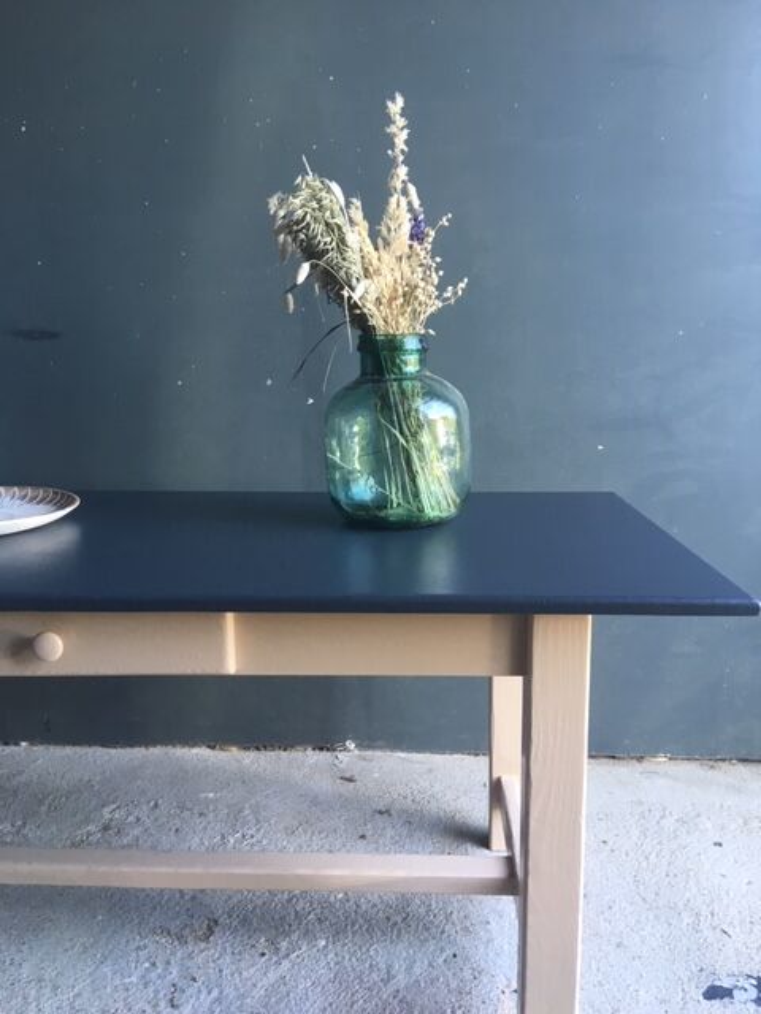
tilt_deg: -11.4
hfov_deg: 48.2
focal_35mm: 29
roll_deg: +0.3
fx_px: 850
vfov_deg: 61.7
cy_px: 507
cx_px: 380
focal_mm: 4.15
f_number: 2.2
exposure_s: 1/33
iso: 40
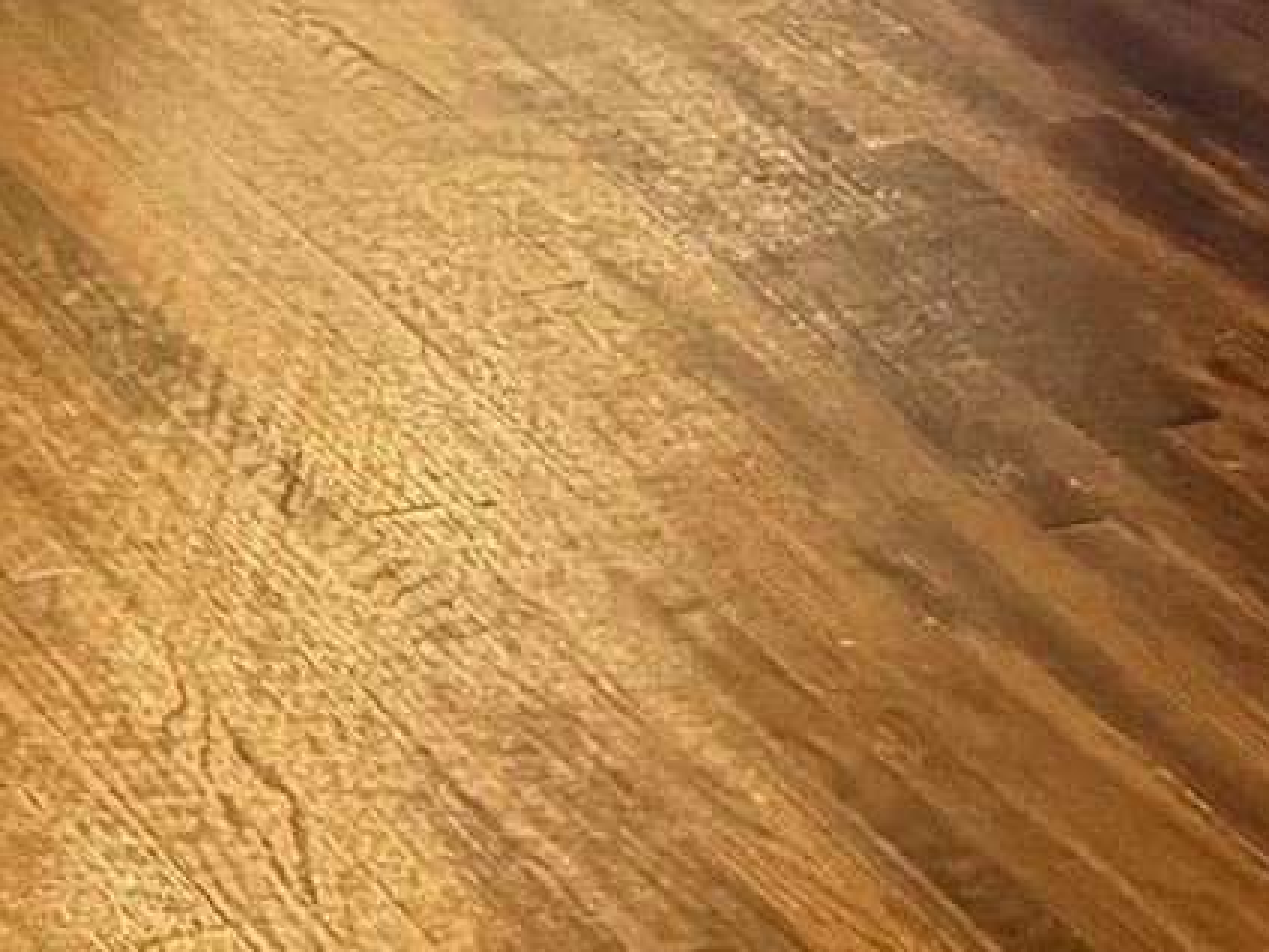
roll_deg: -0.2
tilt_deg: -2.9
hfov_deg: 10.8
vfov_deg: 7.1
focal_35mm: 174
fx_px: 6379
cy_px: -2449
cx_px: -868
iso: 800
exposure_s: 1/30
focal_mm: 6.76
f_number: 1.78
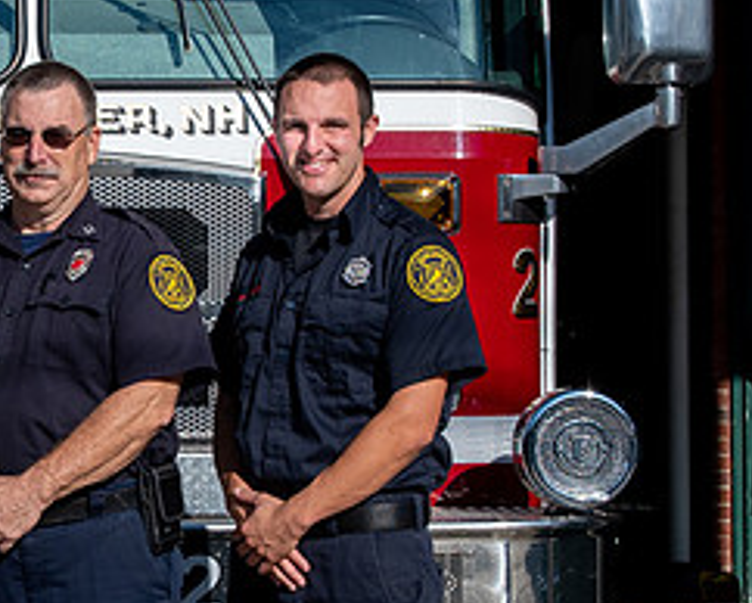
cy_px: 313
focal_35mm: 145
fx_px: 3230
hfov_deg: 13.2
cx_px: 73
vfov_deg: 10.7
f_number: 5.6
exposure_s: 1/1250
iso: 200
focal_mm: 27
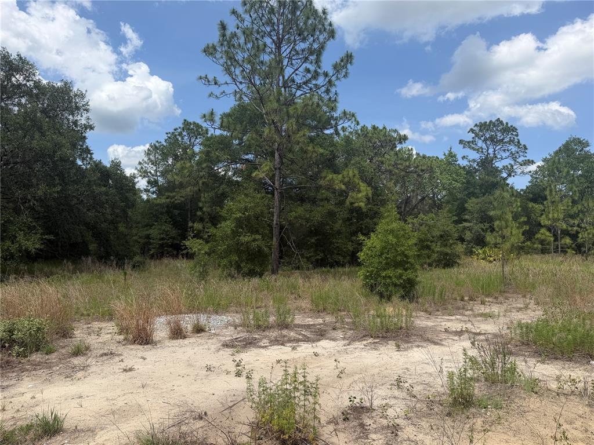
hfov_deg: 71.6
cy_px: 222
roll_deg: +1.5
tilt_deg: +3.5
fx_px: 412
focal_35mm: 24
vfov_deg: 56.8
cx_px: 297
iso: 80
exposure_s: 1/4673
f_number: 1.78
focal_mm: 6.76
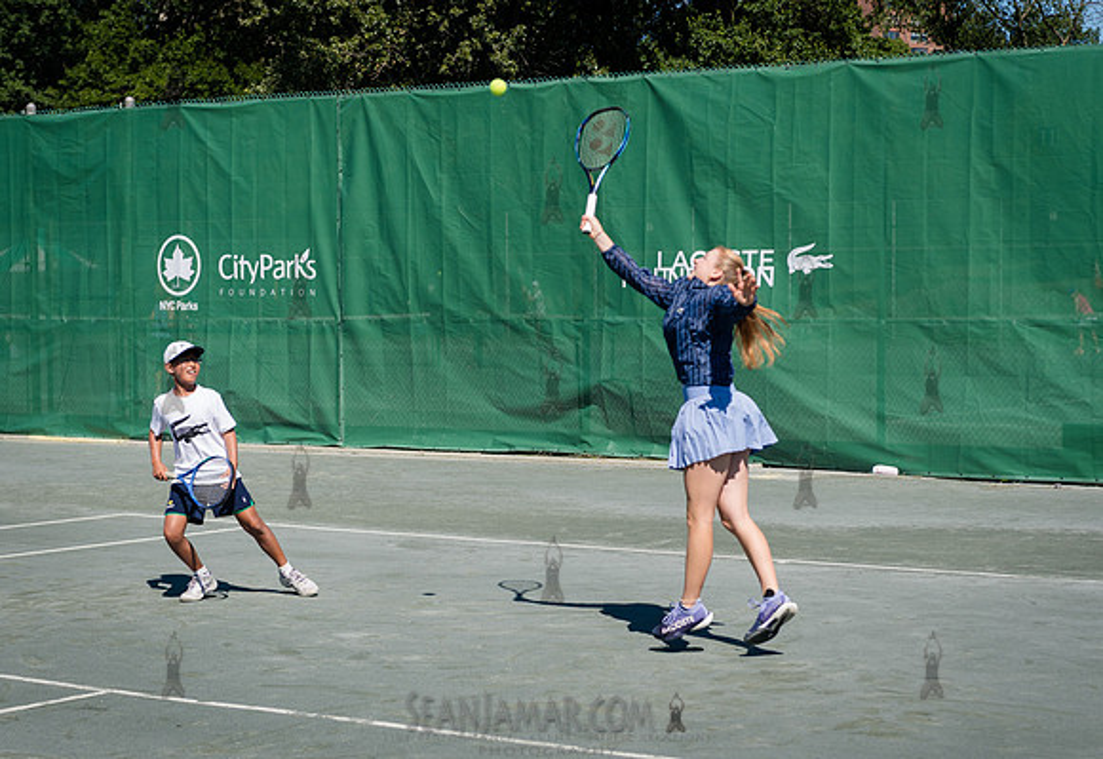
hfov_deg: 26.0
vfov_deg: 18.0
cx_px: 601
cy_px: 401
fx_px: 2392
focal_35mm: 77
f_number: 4
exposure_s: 1/1600
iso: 200
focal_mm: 70
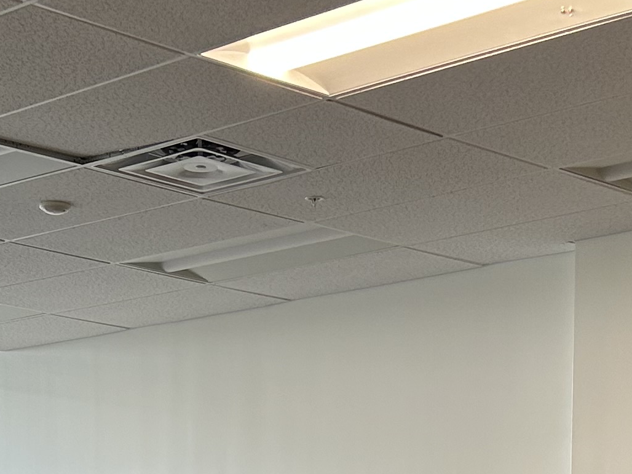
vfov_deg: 13.8
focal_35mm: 102
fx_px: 1862
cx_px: 227
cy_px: 657
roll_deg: +0.1
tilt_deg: -0.3
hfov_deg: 19.2
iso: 64
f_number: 1.5
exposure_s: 1/120
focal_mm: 5.7
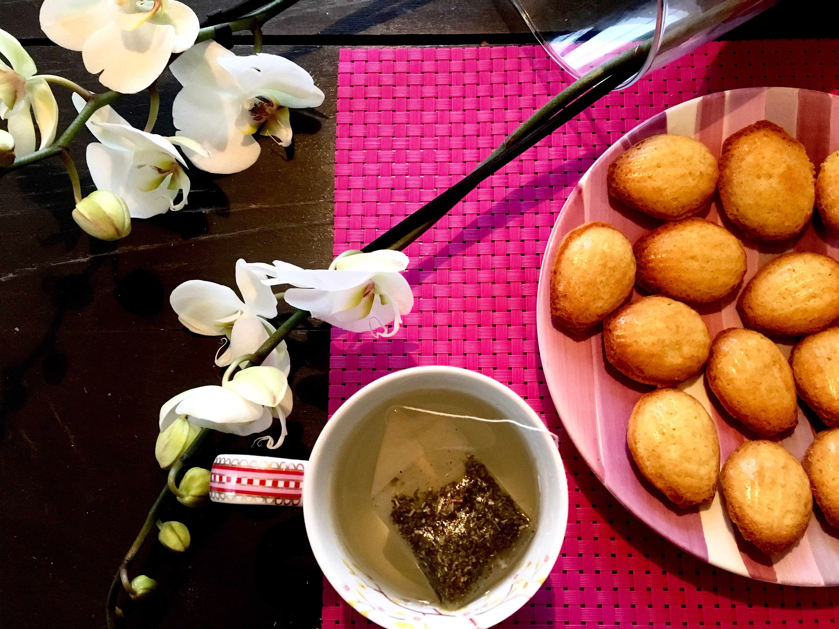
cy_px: 314
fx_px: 703
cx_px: 420
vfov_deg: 48.2
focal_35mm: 29
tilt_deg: -77.2
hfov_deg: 61.7
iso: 250
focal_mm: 4.15
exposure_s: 1/17
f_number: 2.2
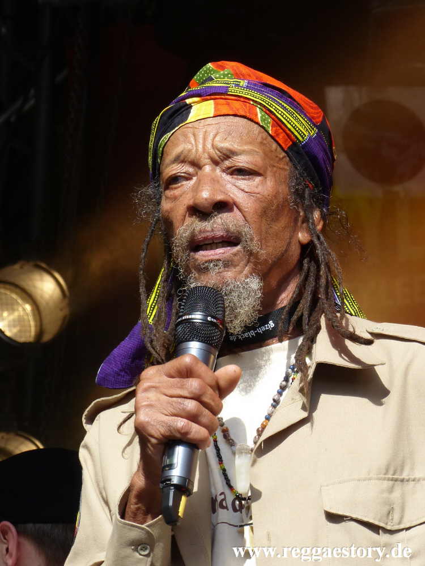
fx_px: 3192
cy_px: 283
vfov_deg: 10.1
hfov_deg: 7.6
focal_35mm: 195
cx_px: 212
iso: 100
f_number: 4
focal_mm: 35.1
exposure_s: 1/500
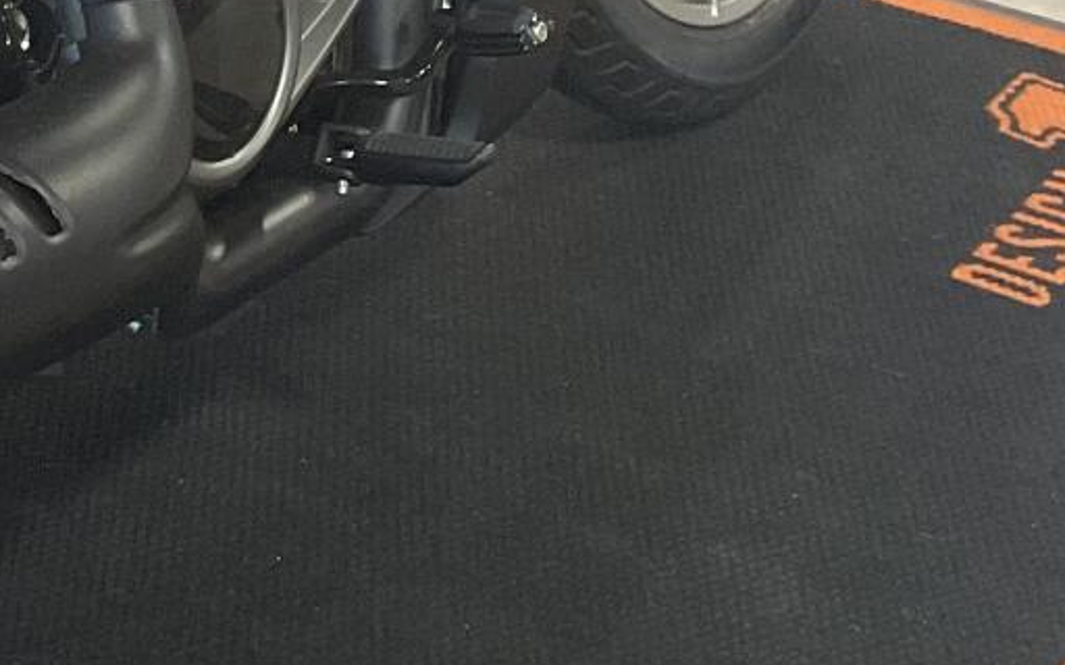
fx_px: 3483
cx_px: -349
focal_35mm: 120
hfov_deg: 16.4
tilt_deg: -22.4
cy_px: -229
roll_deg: +0.2
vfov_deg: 10.6
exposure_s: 1/50
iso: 64
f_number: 1.8
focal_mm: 3
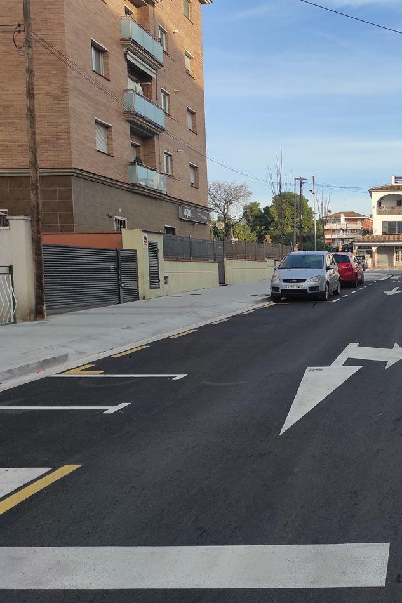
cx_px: 392
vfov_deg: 54.4
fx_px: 586
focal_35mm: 35
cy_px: 302
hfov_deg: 34.7
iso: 100
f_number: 1.89
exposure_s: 1/1016
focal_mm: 5.43
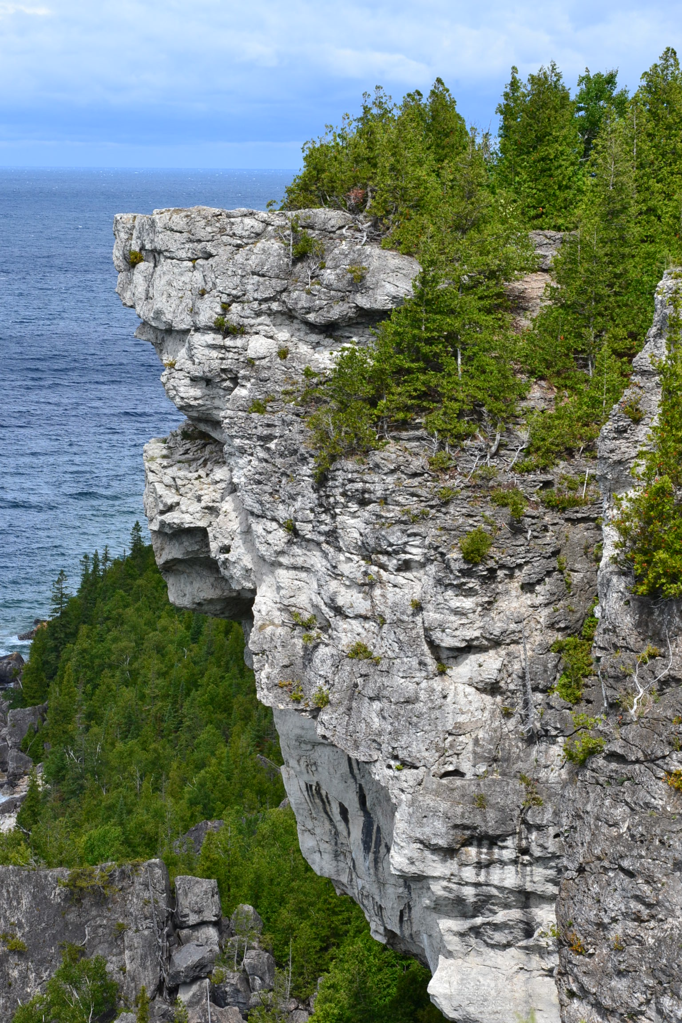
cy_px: 512
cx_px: 341
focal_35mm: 99
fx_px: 2813
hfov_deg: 13.8
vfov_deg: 20.6
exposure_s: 1/400
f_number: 11
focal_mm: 66
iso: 400
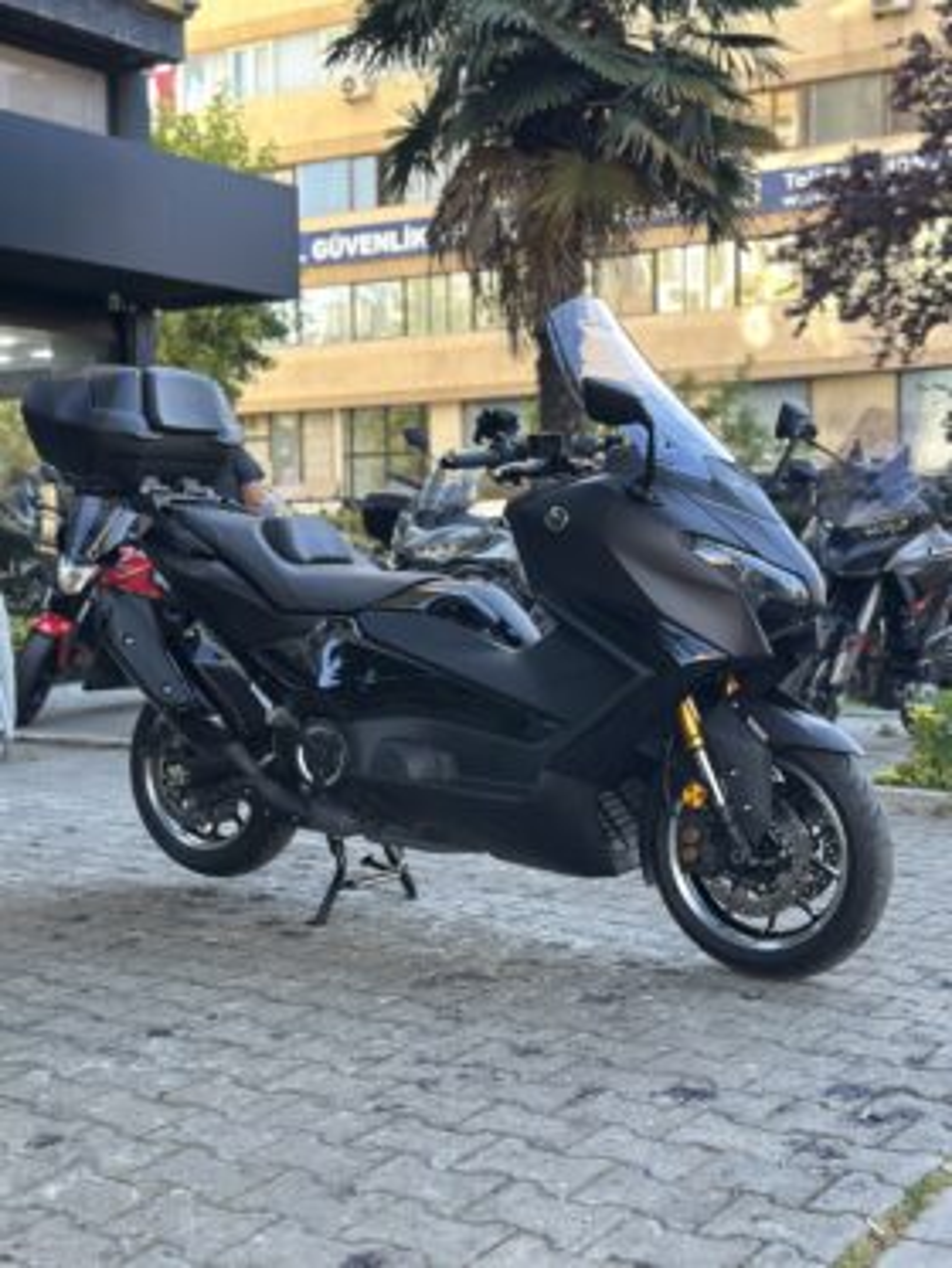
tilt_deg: -1.8
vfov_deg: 39.6
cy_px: 634
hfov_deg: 30.3
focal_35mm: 48
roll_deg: -0.3
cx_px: 476
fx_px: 1759
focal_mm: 6.86
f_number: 1.78
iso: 100
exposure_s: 1/171
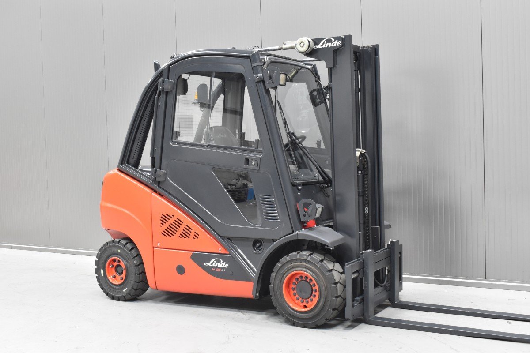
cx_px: 265
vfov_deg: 30.8
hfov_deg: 45.0
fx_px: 640
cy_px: 176
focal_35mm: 44
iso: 1600
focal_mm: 29
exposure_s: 1/13
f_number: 7.1
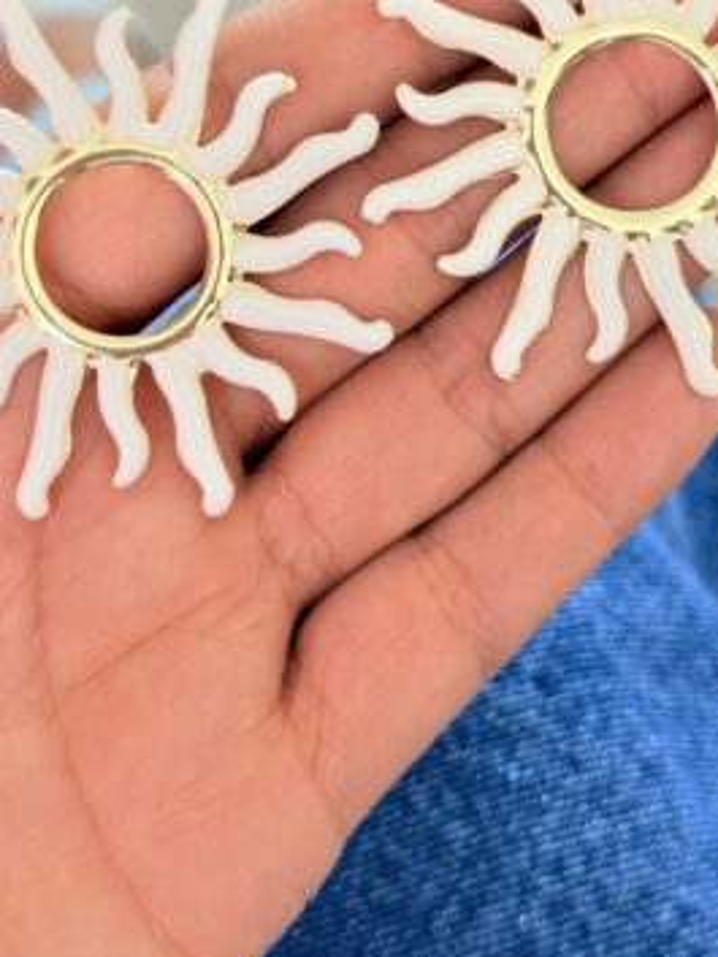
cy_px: 213
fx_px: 2156
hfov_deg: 18.9
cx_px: 387
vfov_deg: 24.7
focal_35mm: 78
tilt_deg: -58.3
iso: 200
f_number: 1.78
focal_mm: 6.76
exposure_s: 1/60
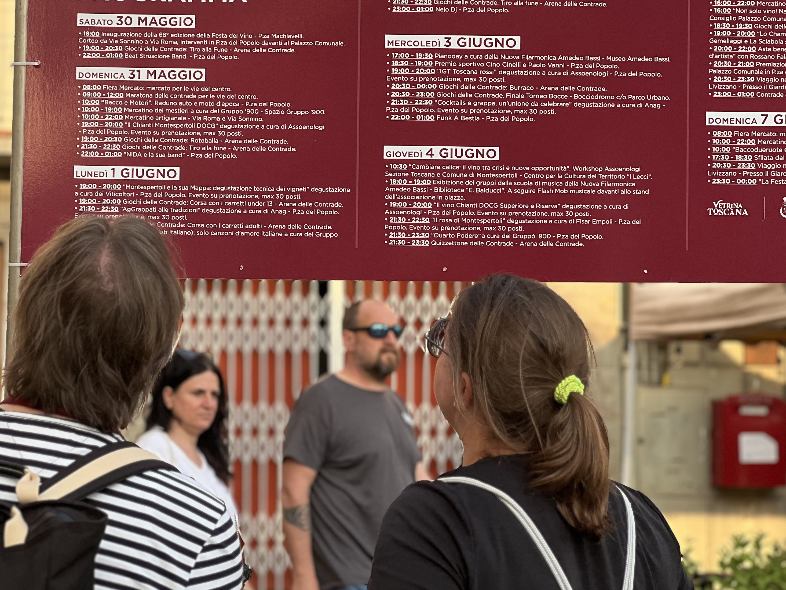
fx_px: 2407
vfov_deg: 13.9
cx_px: 372
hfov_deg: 18.5
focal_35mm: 106
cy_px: 194
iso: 32
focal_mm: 9
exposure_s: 1/121
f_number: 2.8
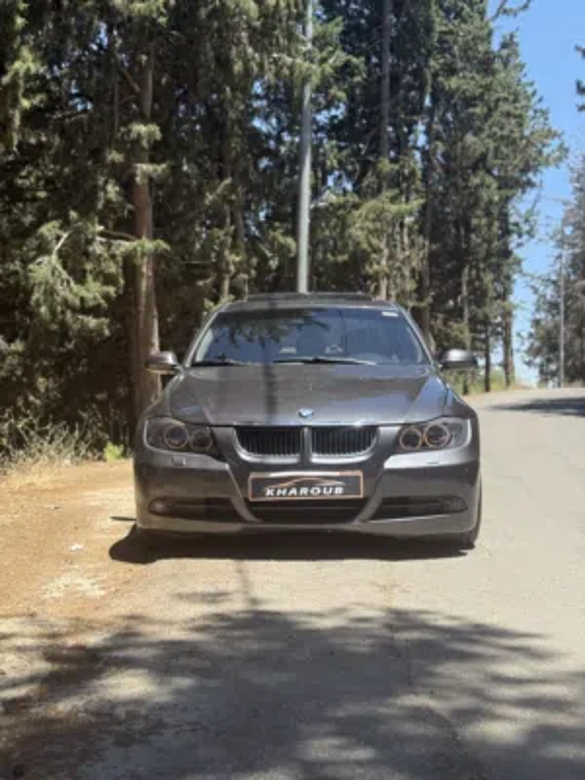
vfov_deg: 39.7
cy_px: 390
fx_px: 1082
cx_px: 292
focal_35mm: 48
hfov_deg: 30.3
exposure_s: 1/2415
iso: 100
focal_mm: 6.76
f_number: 1.78
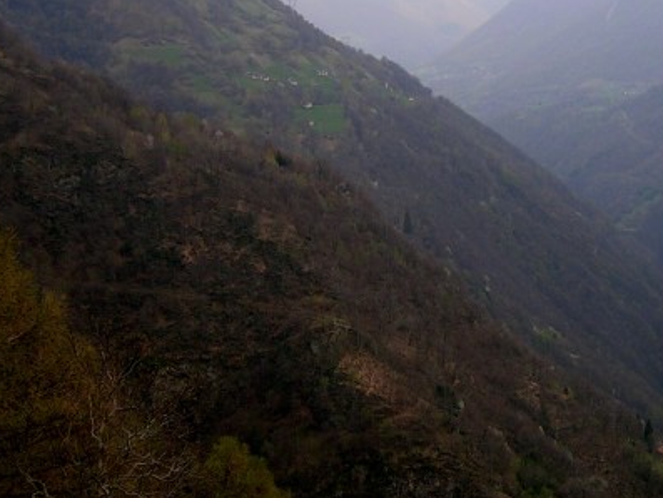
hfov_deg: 28.5
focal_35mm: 67
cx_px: 508
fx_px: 1284
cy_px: 234
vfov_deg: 21.9
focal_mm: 5.4
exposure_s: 1/230
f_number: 2.8
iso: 50
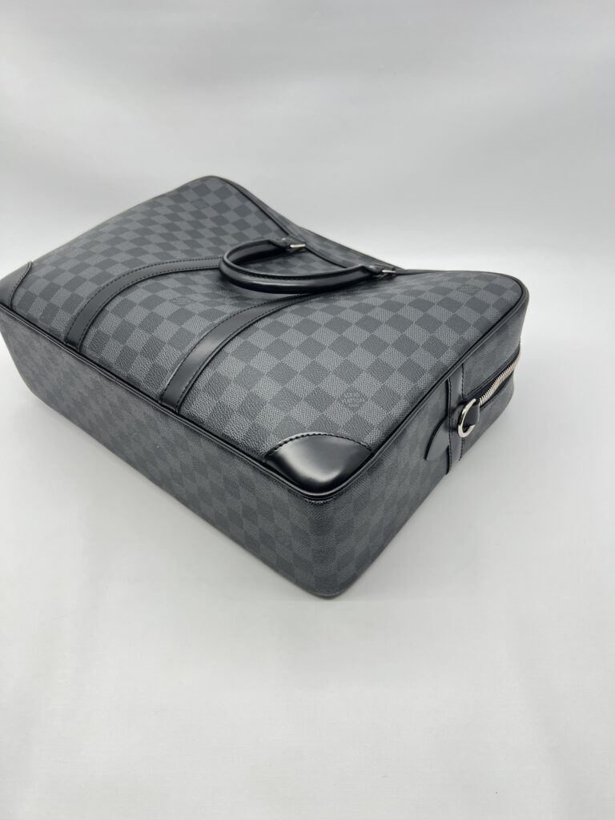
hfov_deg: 53.1
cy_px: 410
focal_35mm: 26
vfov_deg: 67.3
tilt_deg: -39.1
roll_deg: +1.3
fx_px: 616
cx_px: 308
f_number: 1.5
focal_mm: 5.7
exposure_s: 1/100
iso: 40
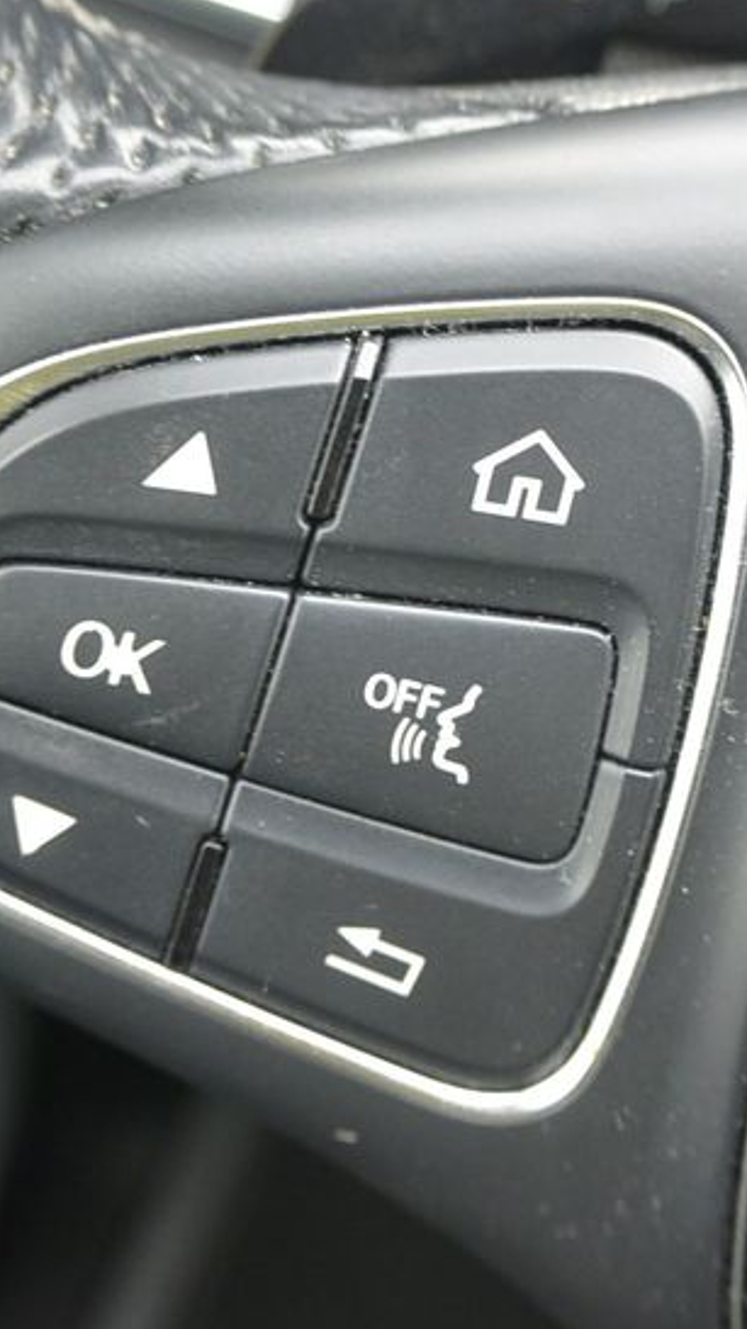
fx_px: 2008
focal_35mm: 57
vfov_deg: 36.5
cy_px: 571
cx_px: 482
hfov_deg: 21.0
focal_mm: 11
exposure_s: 1/60
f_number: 3.5
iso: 400
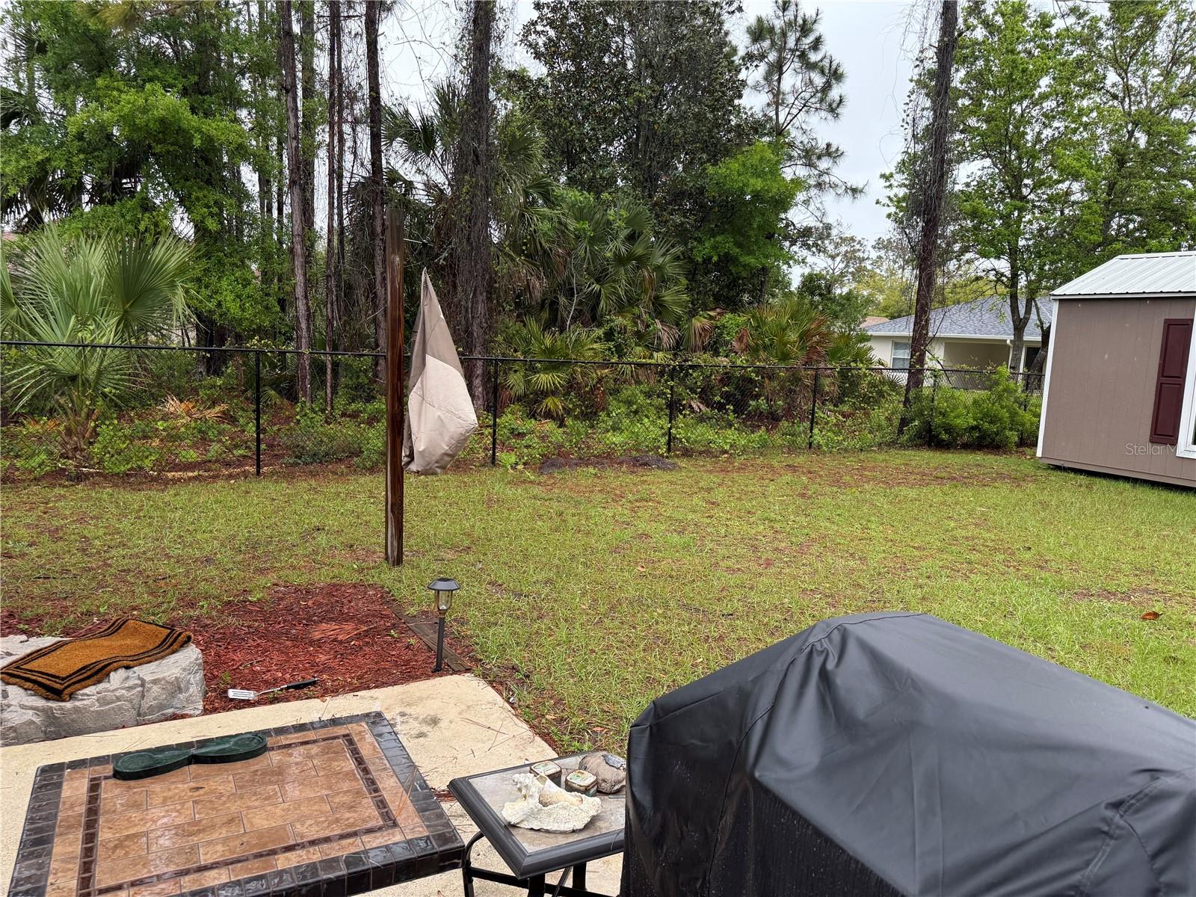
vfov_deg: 56.8
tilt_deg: -7.2
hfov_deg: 71.6
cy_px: 448
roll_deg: -2.4
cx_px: 598
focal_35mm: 24
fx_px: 829
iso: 160
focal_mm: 6.76
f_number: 1.78
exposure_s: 1/218
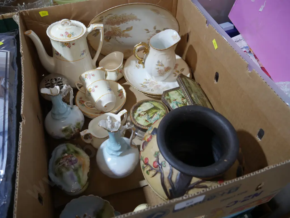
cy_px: 109
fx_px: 235
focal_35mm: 28
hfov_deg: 63.4
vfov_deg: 49.8
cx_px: 145
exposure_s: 1/60
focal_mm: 14
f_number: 3.5
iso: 640
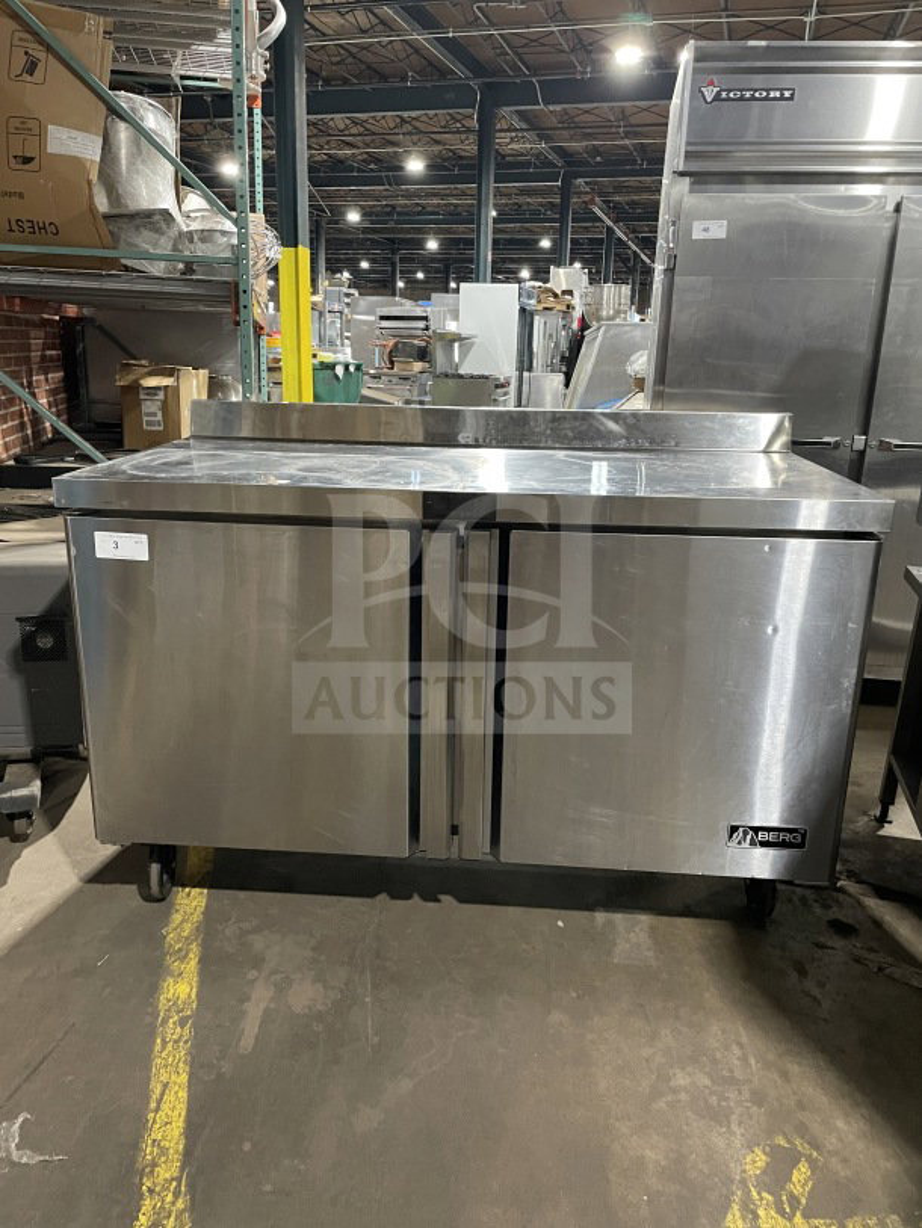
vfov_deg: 67.3
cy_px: 614
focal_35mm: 26
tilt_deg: -14.4
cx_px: 461
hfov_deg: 53.1
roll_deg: -0.8
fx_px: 923
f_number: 1.6
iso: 500
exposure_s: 1/51
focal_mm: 4.2
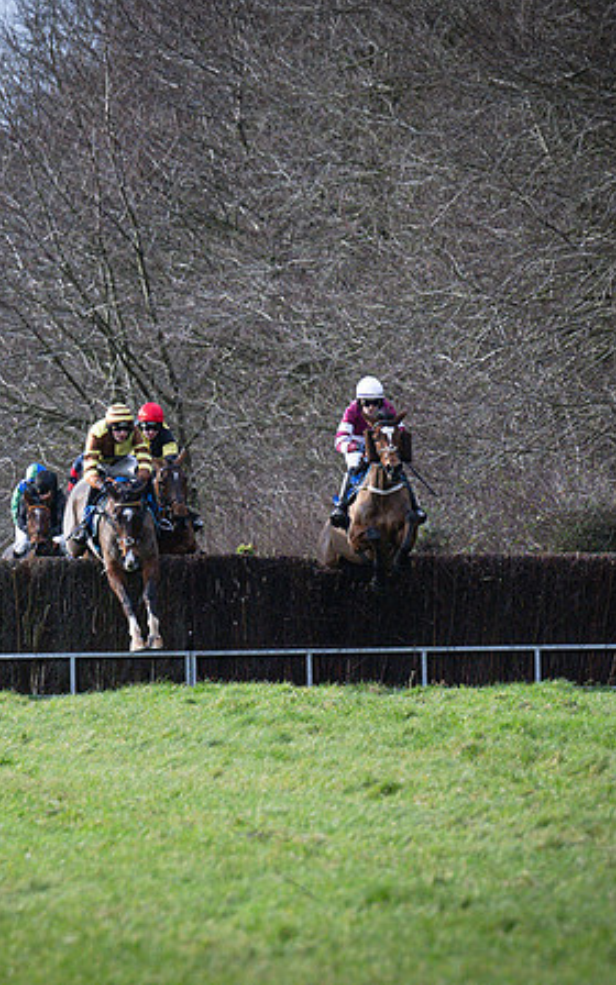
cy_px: 509
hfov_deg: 2.0
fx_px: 17889
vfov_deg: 3.2
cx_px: 489
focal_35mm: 666
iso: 400
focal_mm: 165
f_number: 4
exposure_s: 1/1250
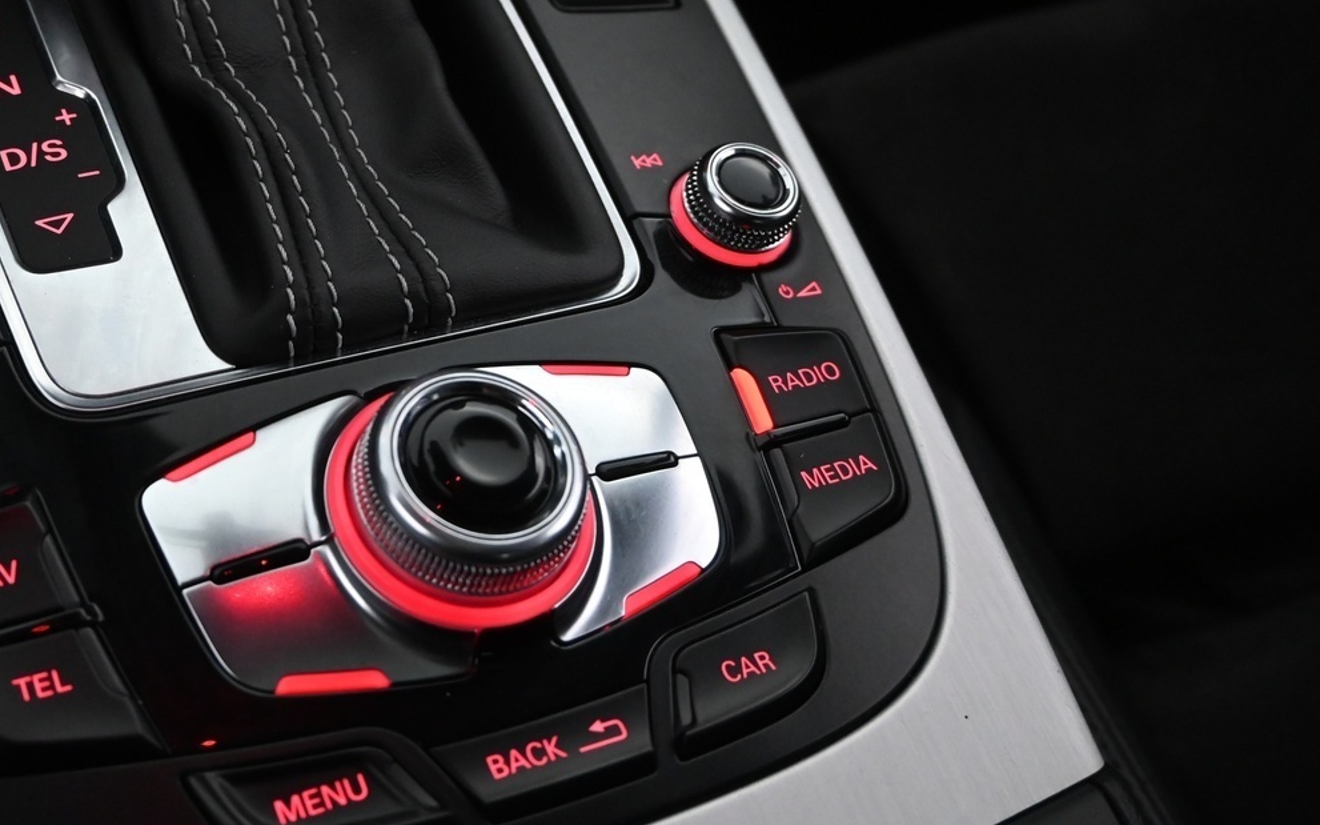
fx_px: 1843
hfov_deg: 38.4
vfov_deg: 24.8
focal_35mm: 51
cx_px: 326
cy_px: 172
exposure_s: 1/60
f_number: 4
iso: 2000
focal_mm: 20.5
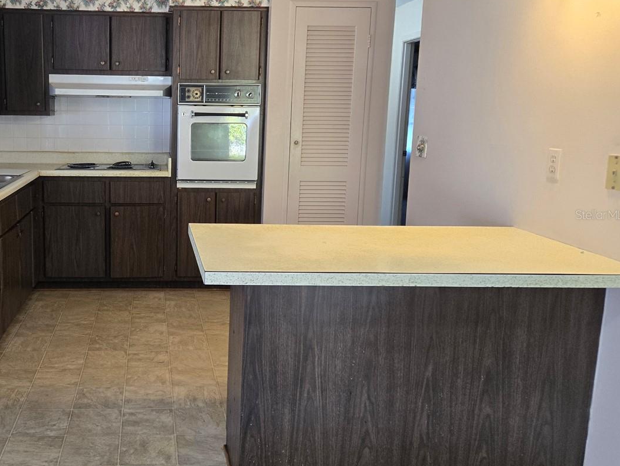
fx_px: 627
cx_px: 159
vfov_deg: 40.7
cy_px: 214
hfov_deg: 50.6
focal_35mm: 35
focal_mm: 5.4
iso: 250
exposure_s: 1/120
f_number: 1.8
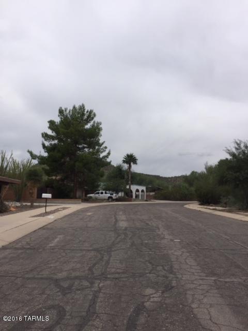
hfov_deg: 48.2
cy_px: 166
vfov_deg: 61.7
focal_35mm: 29
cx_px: 124
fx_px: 277
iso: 32
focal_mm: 4.15
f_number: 2.2
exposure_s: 1/2825
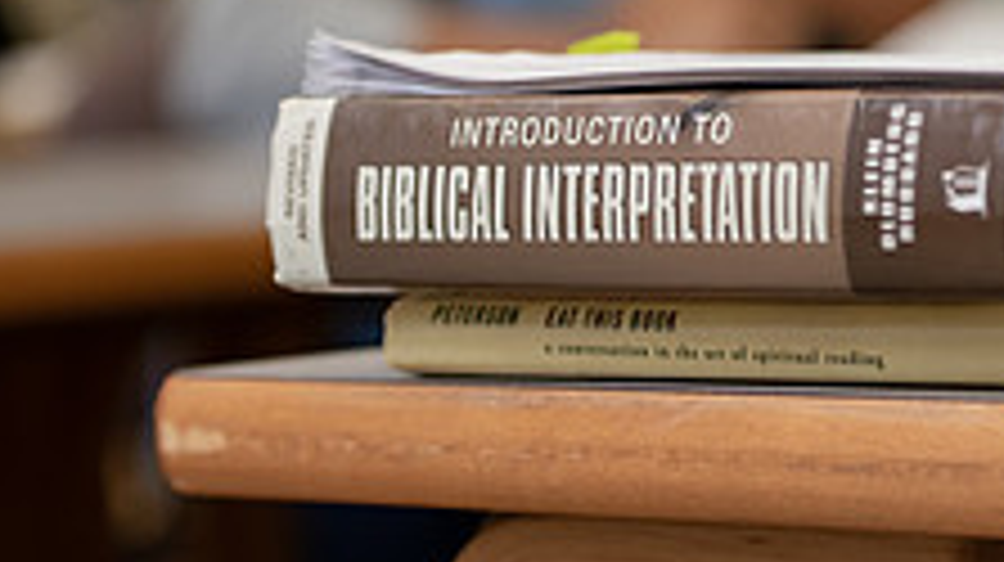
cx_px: 720
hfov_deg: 9.3
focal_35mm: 232
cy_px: -169
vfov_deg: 5.2
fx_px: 6171
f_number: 3.5
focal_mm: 85
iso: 1000
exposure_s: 1/200
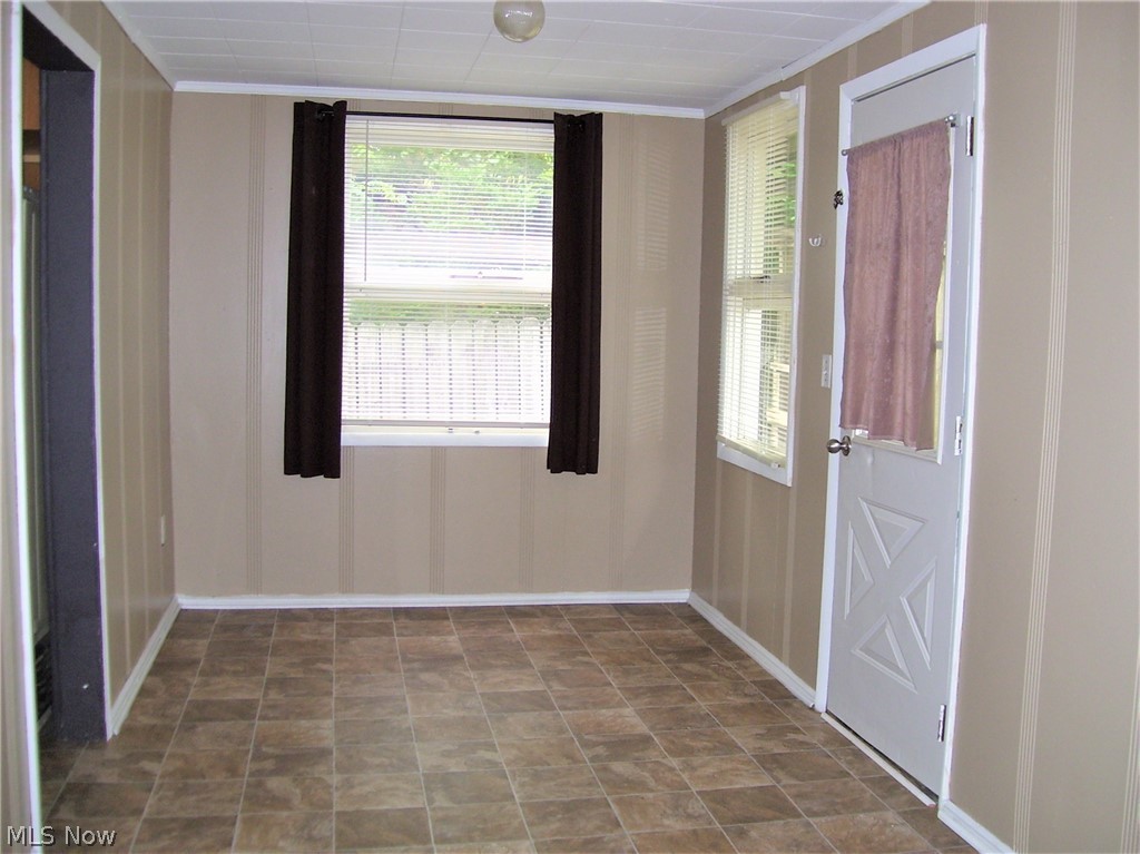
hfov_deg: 51.4
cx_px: 570
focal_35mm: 36
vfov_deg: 39.6
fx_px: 1185
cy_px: 427
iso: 100
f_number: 2.7
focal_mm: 6
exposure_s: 1/60
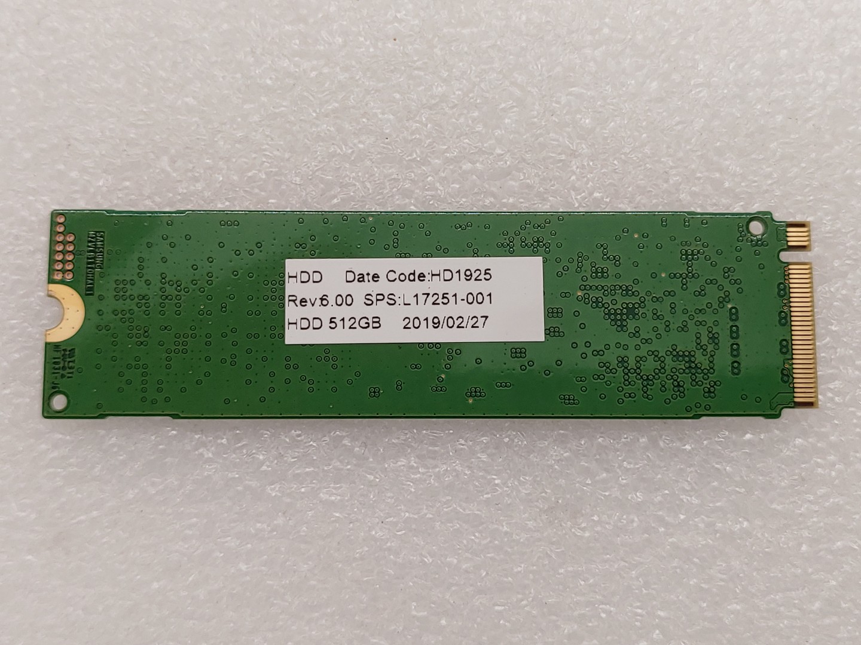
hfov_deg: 38.9
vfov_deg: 29.7
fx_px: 1219
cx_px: 430
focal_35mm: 49
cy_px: 322
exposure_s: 1/143
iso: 50
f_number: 1.8
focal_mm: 4.36
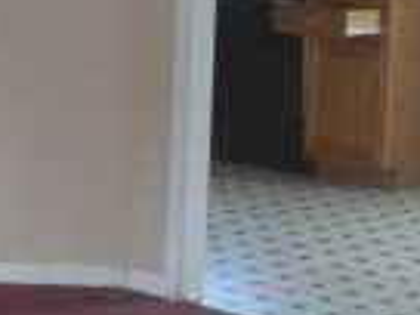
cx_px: -164
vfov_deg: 8.7
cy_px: 86
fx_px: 2063
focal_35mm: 170
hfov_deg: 11.3
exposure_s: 1/60
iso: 200
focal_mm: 6.3
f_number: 2.8
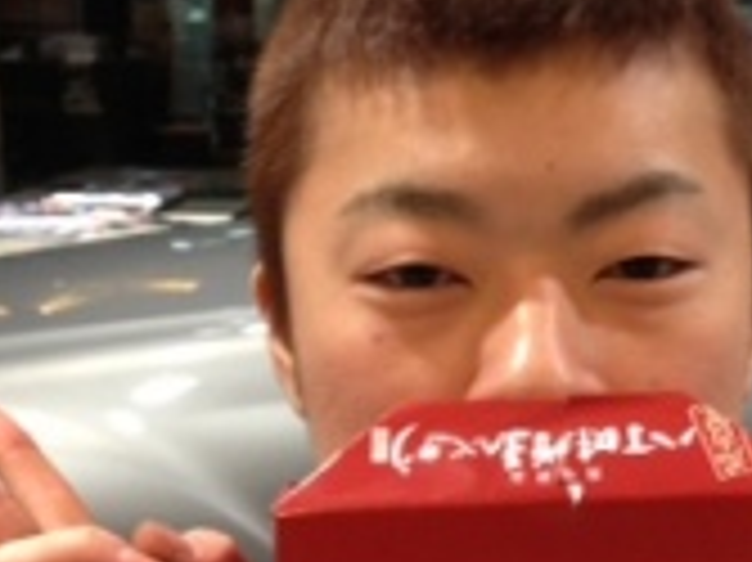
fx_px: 2279
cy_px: 569
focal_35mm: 105
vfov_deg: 13.9
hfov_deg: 18.7
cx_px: 495
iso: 80
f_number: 2.4
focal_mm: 4.13
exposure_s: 1/20
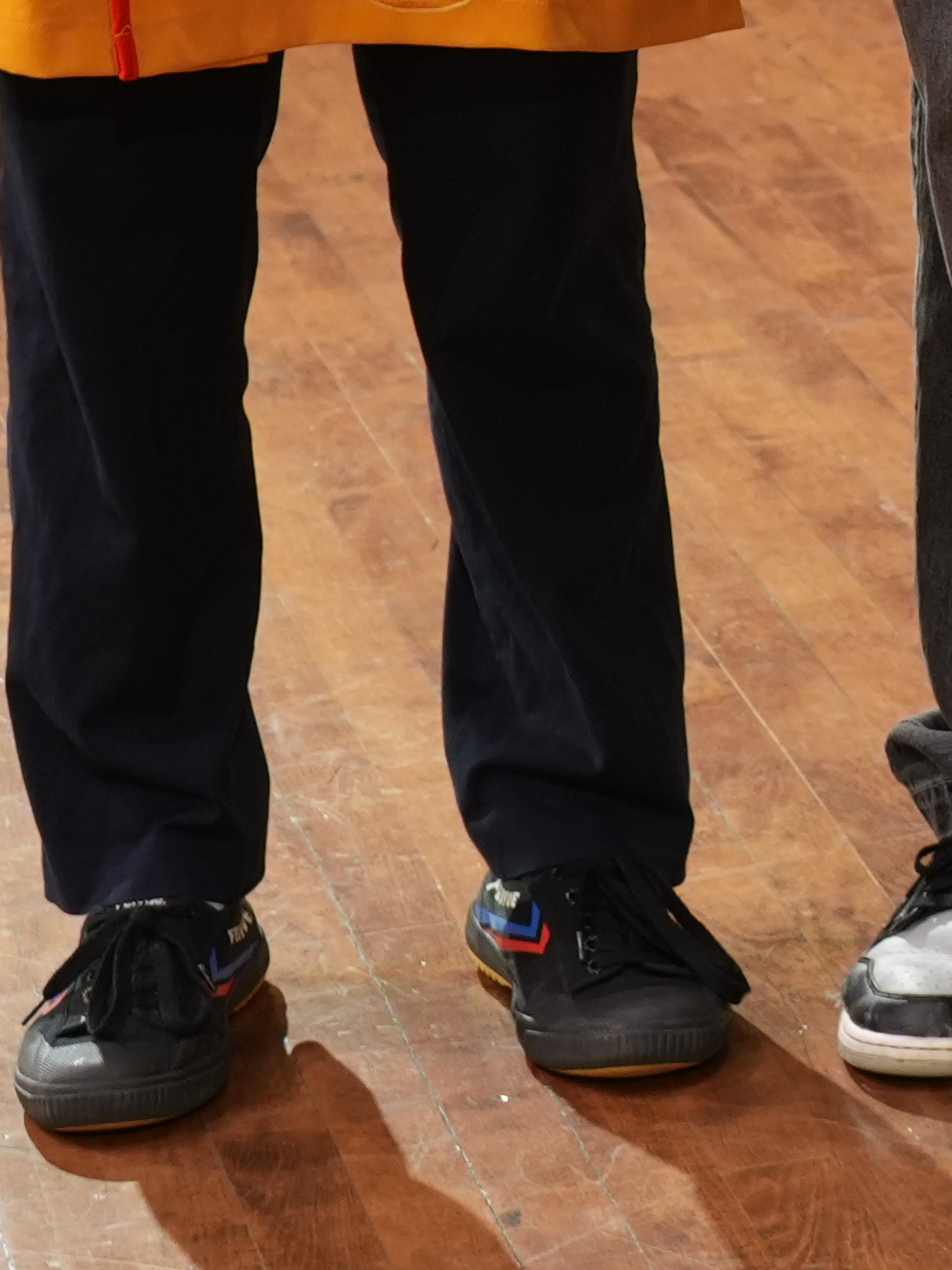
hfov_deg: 7.0
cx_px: 2295
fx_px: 7301
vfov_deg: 9.8
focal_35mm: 199
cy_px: -309
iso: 400
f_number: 4
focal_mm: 39
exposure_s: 1/40
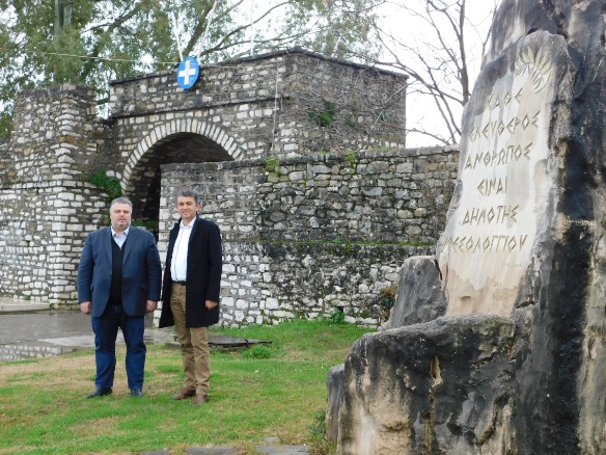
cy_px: 228
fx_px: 893
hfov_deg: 37.5
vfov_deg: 28.6
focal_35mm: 51
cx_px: 303
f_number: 3.8
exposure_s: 1/320
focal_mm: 9
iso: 125
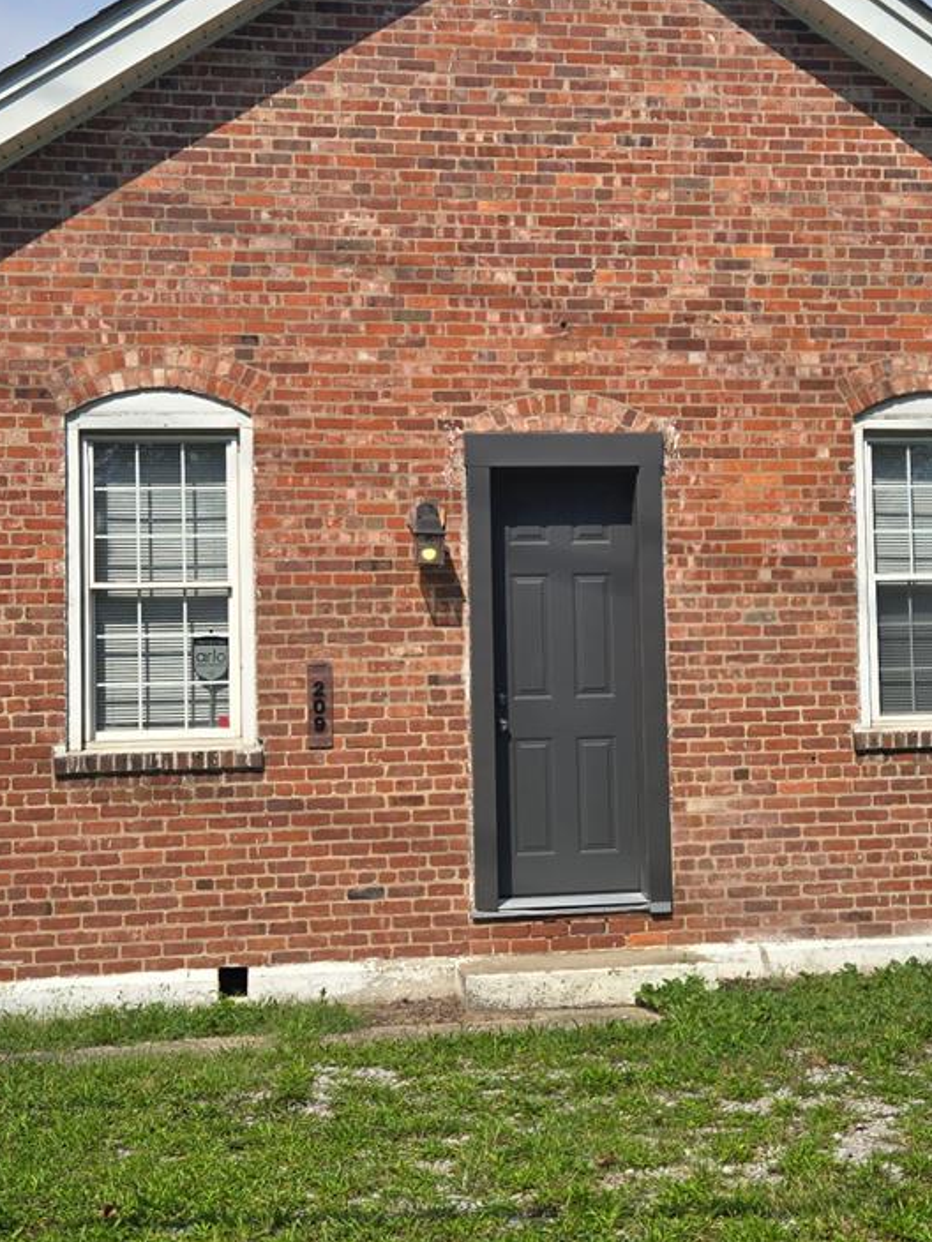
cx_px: 578
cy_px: 649
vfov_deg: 38.9
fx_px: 1759
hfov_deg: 29.6
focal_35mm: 49
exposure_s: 1/2650
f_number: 1.8
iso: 25
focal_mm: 5.4
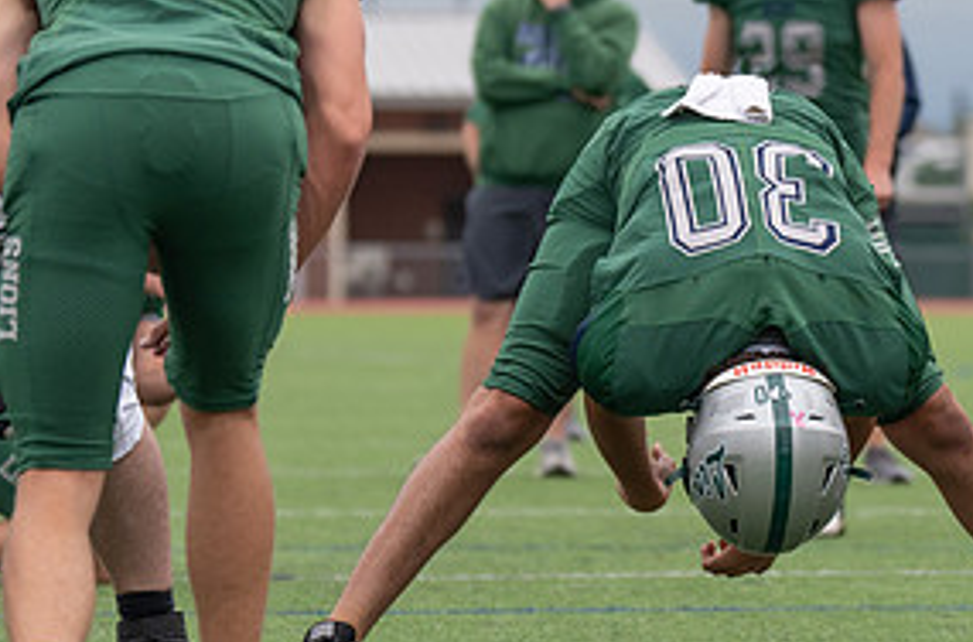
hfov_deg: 6.7
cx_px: 695
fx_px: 8297
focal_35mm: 308
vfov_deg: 4.4
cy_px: 267
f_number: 2.8
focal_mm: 96
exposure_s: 1/1250
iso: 250
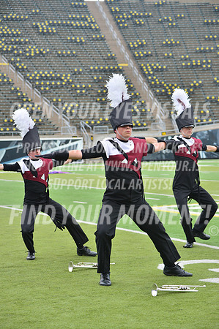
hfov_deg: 13.4
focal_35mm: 102
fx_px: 933
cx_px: 110
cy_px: 164
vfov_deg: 20.0
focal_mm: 102
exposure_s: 1/800
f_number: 5.6
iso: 400
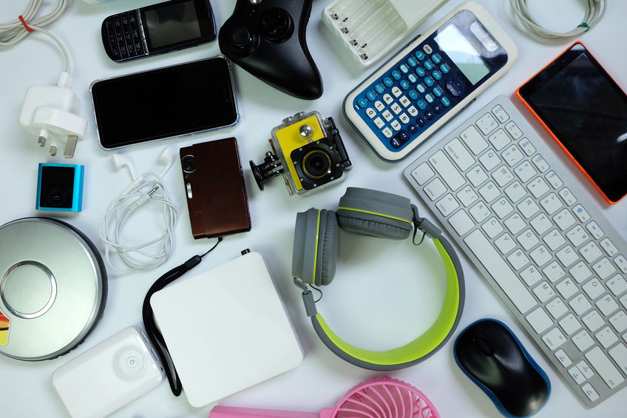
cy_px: 209
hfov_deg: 58.7
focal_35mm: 32
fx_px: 557
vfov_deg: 41.1
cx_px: 314
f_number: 7.1
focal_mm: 21.1
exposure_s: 1/180
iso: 1250
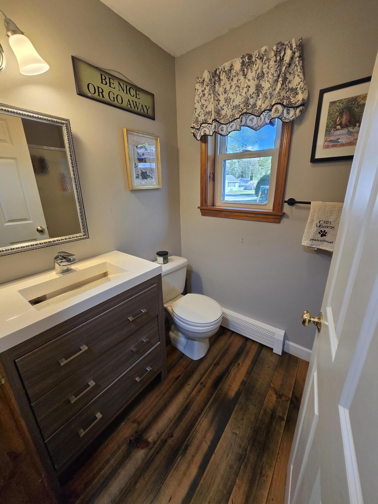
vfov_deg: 106.2
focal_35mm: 13
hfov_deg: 89.9
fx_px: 189
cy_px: 252
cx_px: 189
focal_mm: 1.7
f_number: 2.2
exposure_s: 1/60
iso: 80
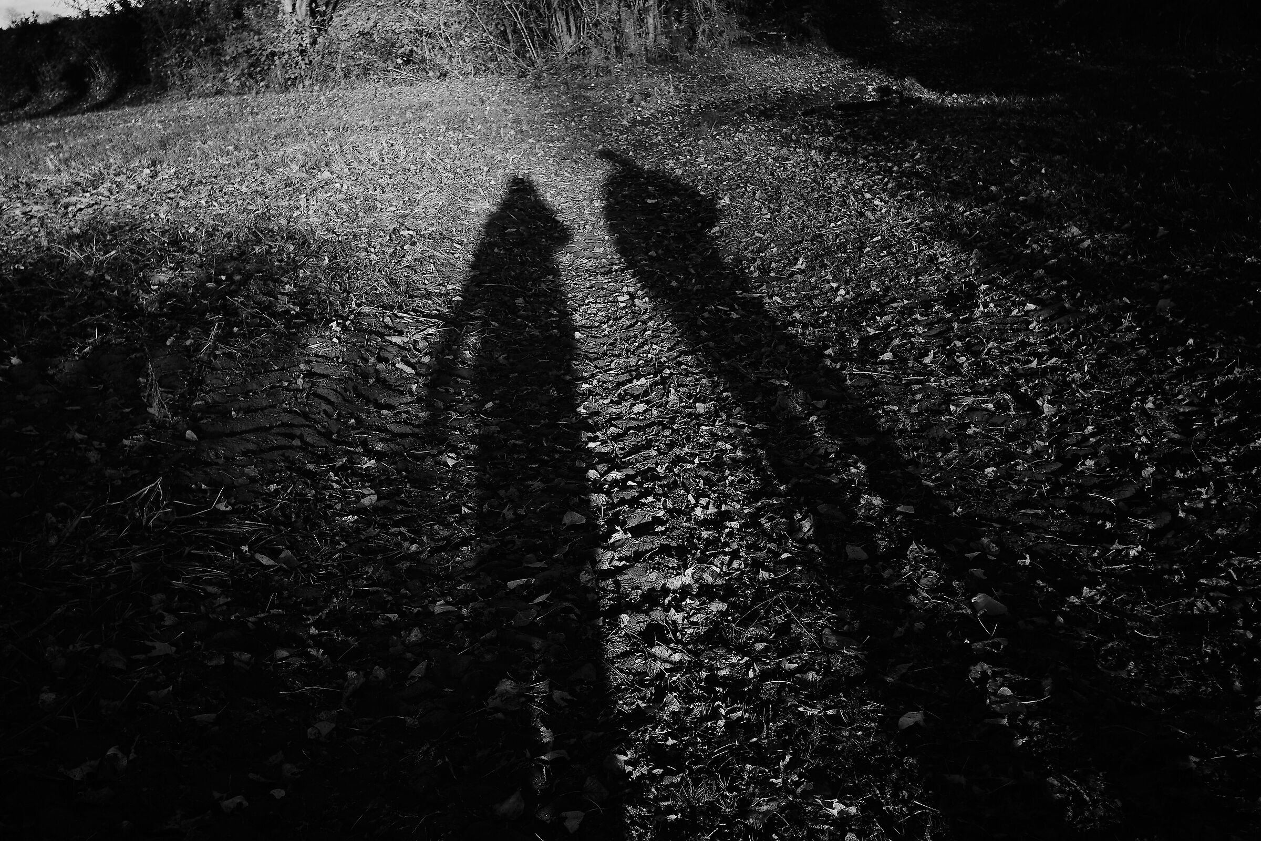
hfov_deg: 46.4
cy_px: 420
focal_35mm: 42
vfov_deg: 31.9
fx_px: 1471
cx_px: 630
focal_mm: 28
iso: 250
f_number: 4.5
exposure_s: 1/170
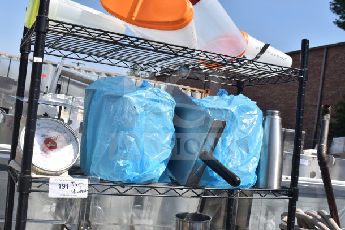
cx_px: 172
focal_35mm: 44
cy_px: 115
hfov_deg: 45.0
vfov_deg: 30.9
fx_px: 417
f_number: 10
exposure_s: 1/400
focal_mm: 29
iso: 200
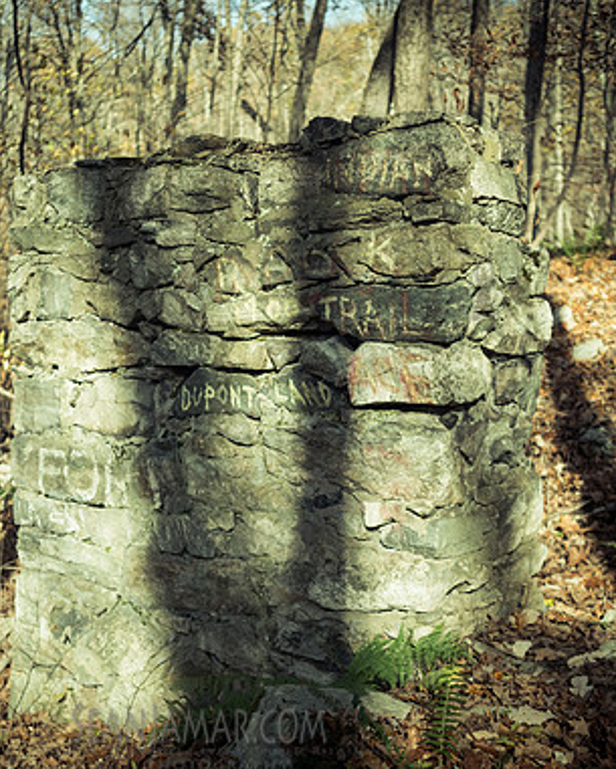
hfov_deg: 30.1
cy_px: 382
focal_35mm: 50
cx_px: 222
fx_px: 1139
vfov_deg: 37.3
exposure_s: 1/800
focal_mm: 35
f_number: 3.2
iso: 500
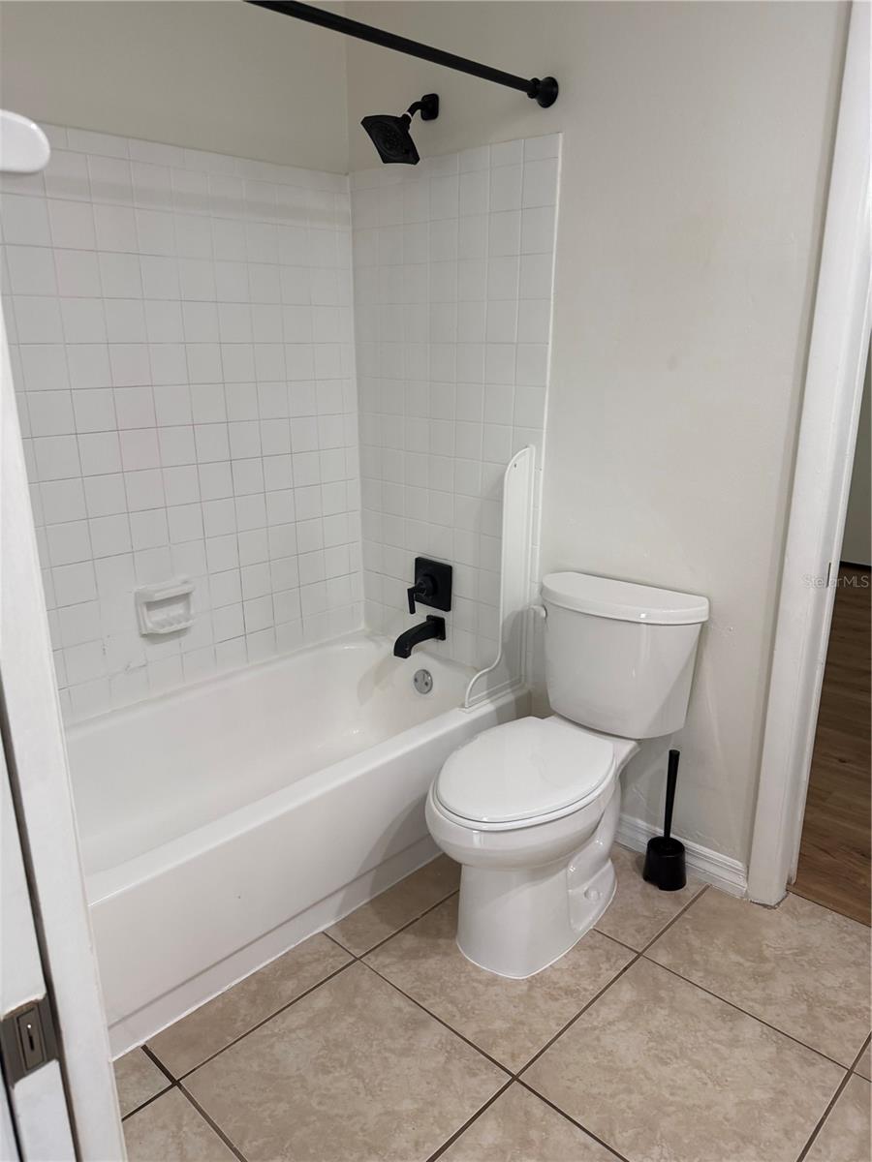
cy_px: 581
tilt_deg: -19.9
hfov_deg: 56.8
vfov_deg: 71.6
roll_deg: +0.8
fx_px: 806
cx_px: 436
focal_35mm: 24
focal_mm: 6.76
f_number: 1.78
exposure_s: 1/120
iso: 160
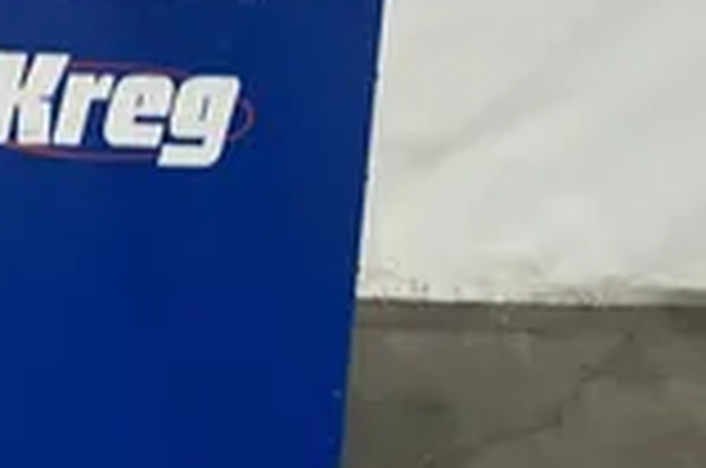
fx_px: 1507
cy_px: 320
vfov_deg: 17.6
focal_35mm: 77
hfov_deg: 26.0
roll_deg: -2.7
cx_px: 166
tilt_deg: -22.0
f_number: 1.8
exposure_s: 1/40
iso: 320
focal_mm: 3
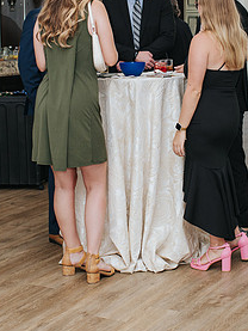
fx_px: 783
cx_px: 133
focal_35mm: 82
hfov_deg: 18.0
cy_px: 91
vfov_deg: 23.6
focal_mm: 35
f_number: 3.5
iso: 800
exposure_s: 1/200
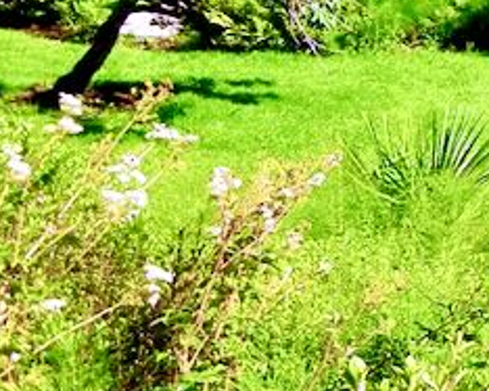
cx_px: 880
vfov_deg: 11.9
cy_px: -33
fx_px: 1852
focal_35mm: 128
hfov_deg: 13.5
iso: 160
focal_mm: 5.4
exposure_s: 1/706
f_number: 3.5
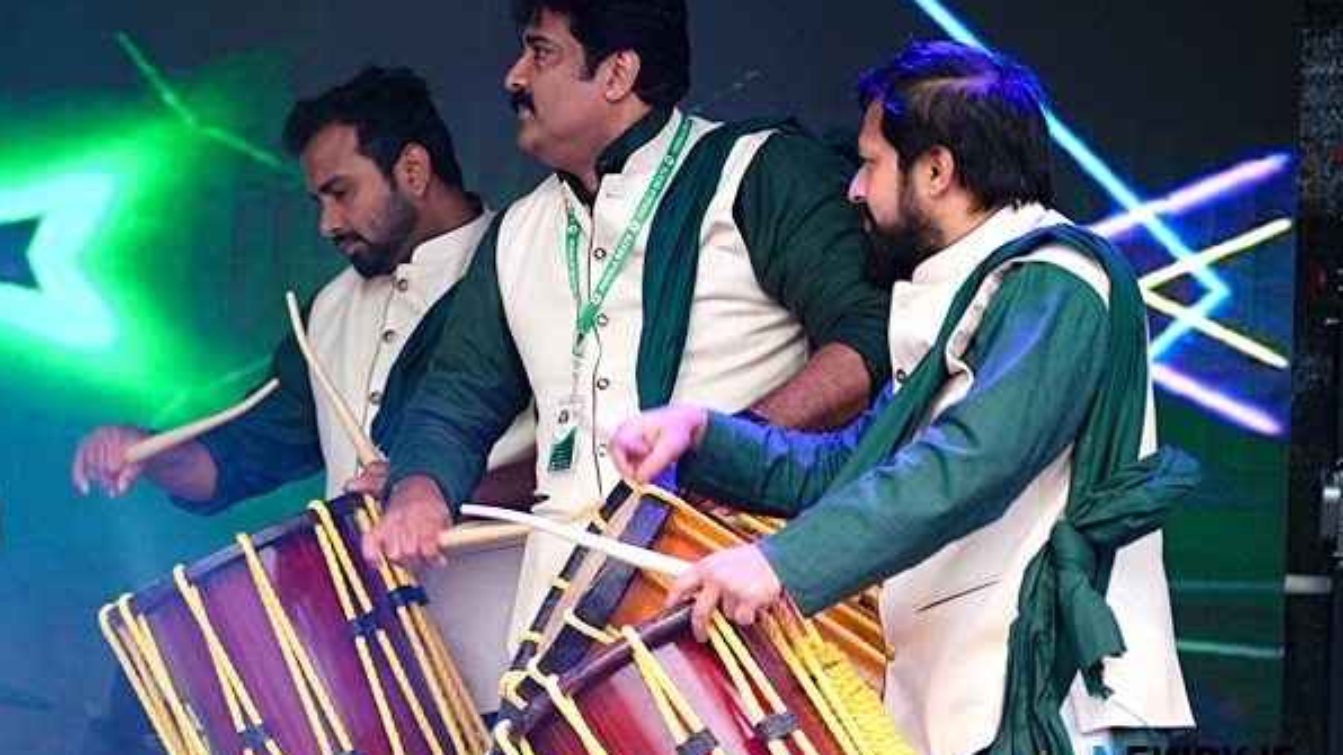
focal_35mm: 196
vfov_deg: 6.2
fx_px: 6979
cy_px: 372
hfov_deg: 11.0
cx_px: 669
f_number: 2.8
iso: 800
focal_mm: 124.3
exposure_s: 1/300
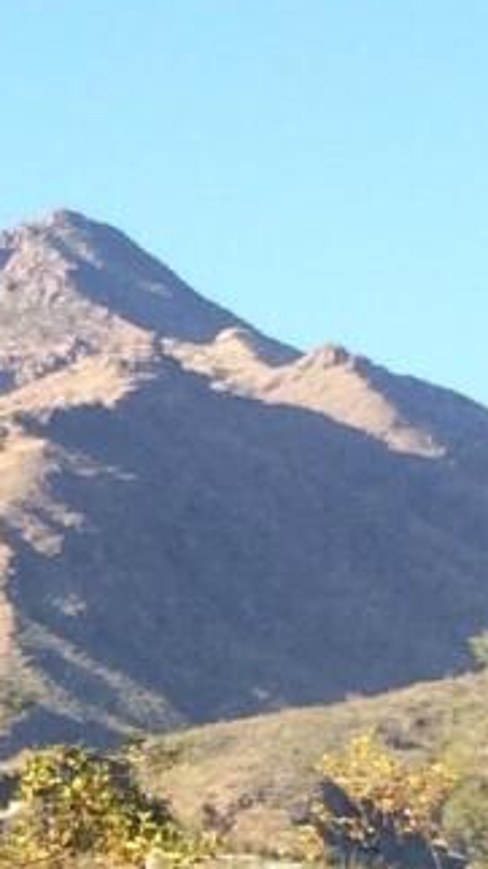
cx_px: -588
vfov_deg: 10.5
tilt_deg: -2.0
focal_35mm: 196
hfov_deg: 6.0
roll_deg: -1.2
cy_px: 1414
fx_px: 4511
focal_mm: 4.15
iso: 32
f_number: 2.2
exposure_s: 1/641
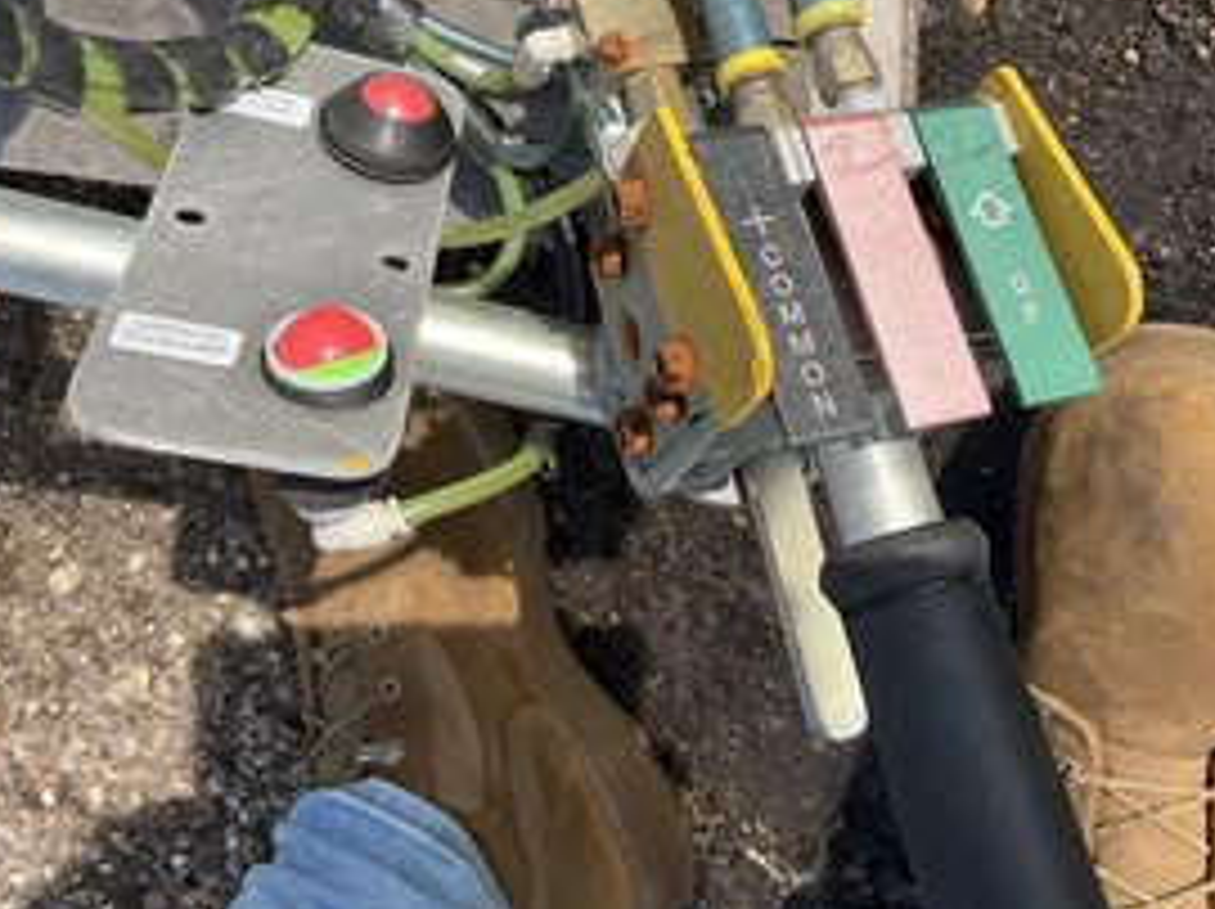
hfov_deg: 43.9
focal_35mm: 43
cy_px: 243
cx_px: 621
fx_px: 1508
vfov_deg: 33.0
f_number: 1.8
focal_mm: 3
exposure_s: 1/978
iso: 25
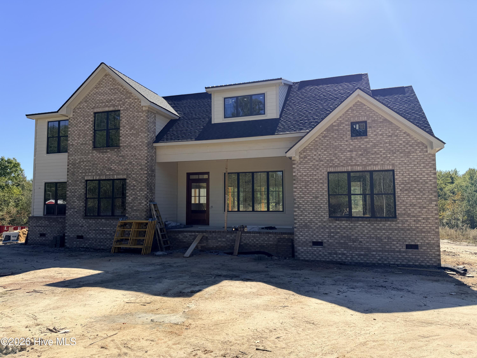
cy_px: 179
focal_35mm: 24
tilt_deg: +3.8
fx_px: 331
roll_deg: +0.4
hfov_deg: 71.6
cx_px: 238
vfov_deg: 56.8
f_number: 1.78
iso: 80
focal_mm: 6.76
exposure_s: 1/4405
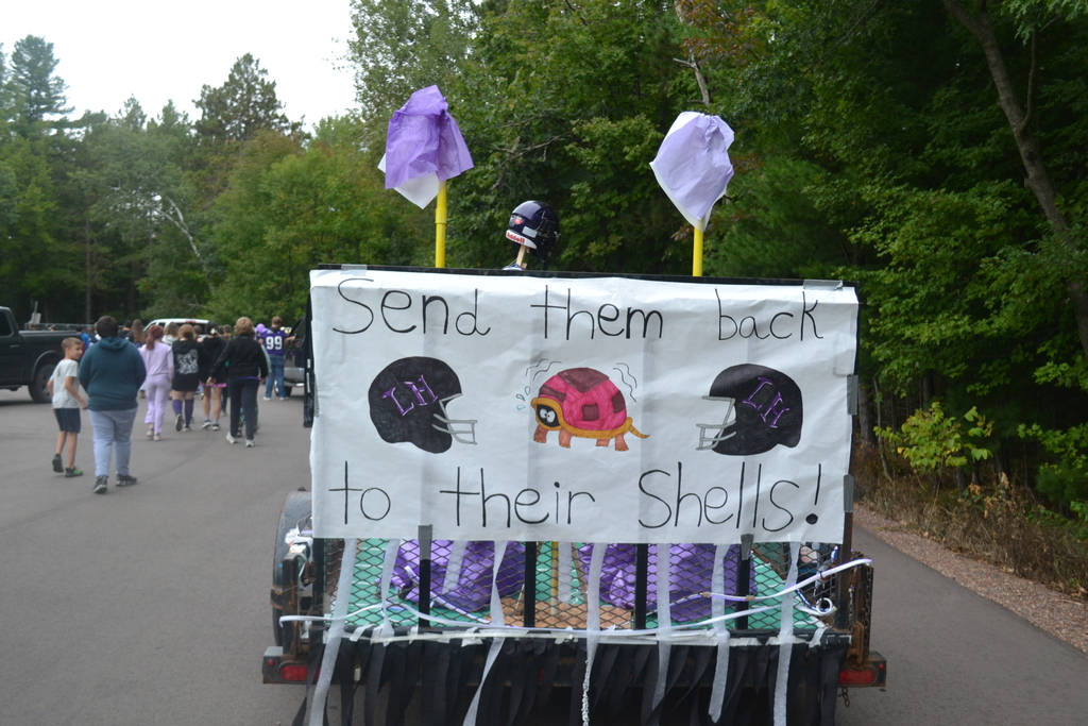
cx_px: 544
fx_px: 1088
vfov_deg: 36.9
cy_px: 363
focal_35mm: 36
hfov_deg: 53.1
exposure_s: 1/80
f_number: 4.5
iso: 400
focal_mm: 24
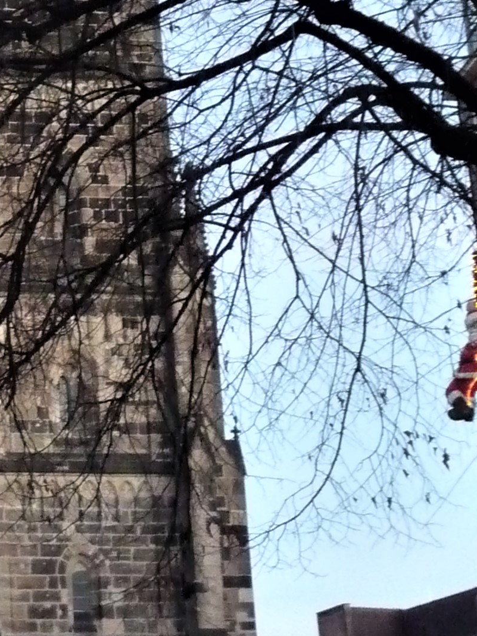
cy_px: 193
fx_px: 2186
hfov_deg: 12.1
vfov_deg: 16.5
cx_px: -124
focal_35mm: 119
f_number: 3.8
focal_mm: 6.3
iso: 800
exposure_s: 1/60
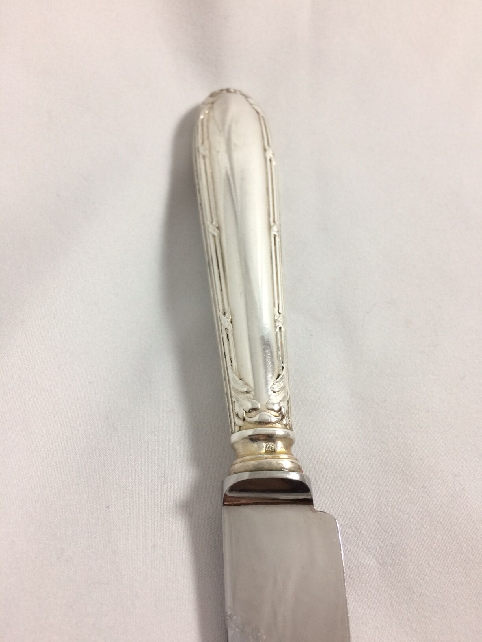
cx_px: 241
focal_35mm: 29
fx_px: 538
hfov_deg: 48.2
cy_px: 321
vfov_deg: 61.7
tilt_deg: -59.9
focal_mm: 4.15
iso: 64
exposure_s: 1/33
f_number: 2.2
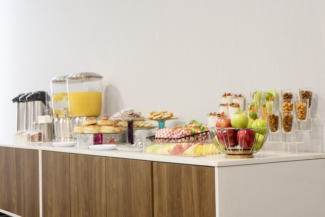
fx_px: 677
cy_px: 108
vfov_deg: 18.2
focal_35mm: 75
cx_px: 162
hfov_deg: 27.0
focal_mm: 75
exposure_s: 1/6
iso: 200
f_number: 8
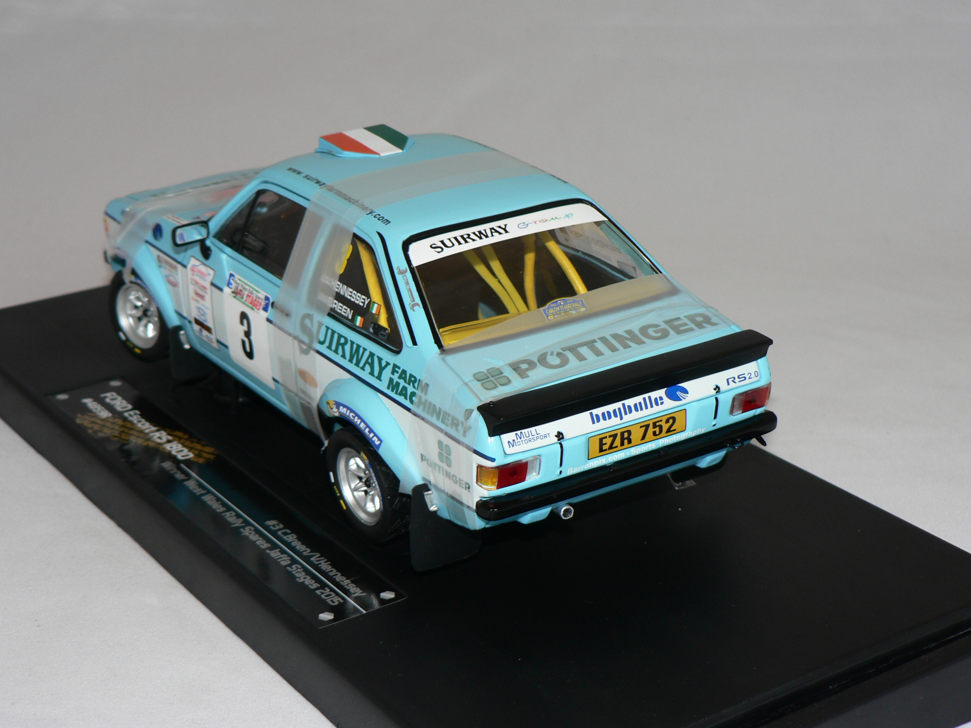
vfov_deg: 21.9
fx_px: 1879
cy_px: 363
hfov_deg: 29.0
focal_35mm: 67
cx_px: 492
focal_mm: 11
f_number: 3.2
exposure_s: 1/60
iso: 80
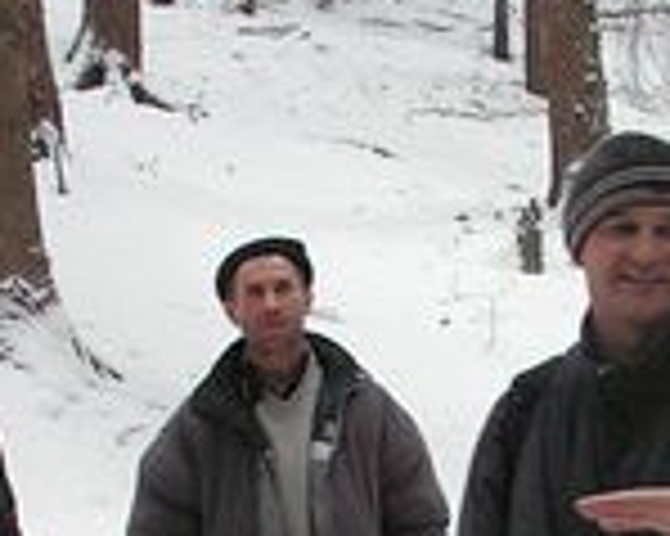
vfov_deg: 14.1
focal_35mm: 106
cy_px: 624
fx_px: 2101
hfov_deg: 18.1
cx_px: 423
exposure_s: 1/40
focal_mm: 6
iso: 160
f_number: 3.2
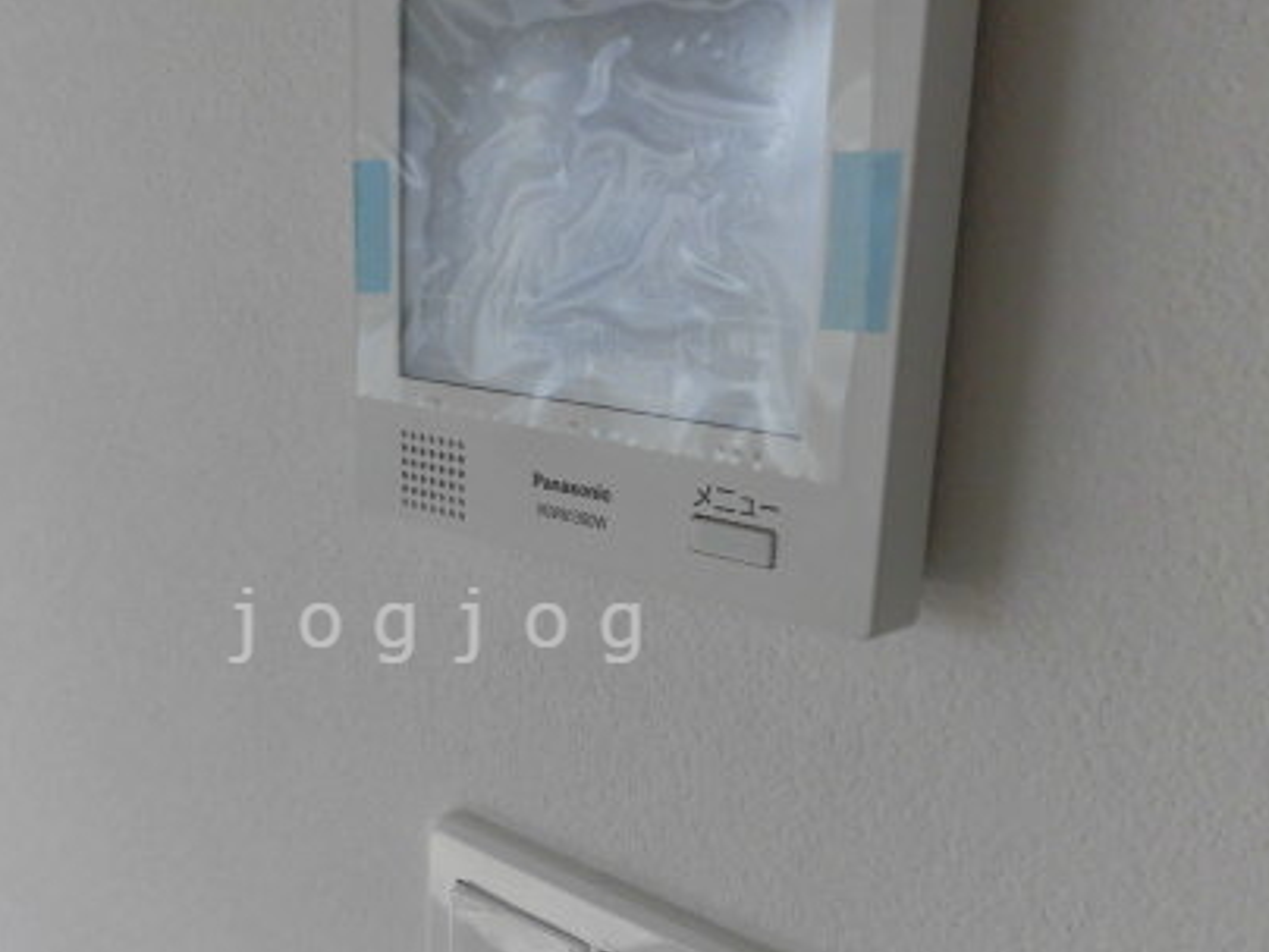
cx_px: 443
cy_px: 625
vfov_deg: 37.4
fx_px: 1393
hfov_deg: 48.3
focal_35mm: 38
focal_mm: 4.3
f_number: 3.1
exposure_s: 1/160
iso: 100
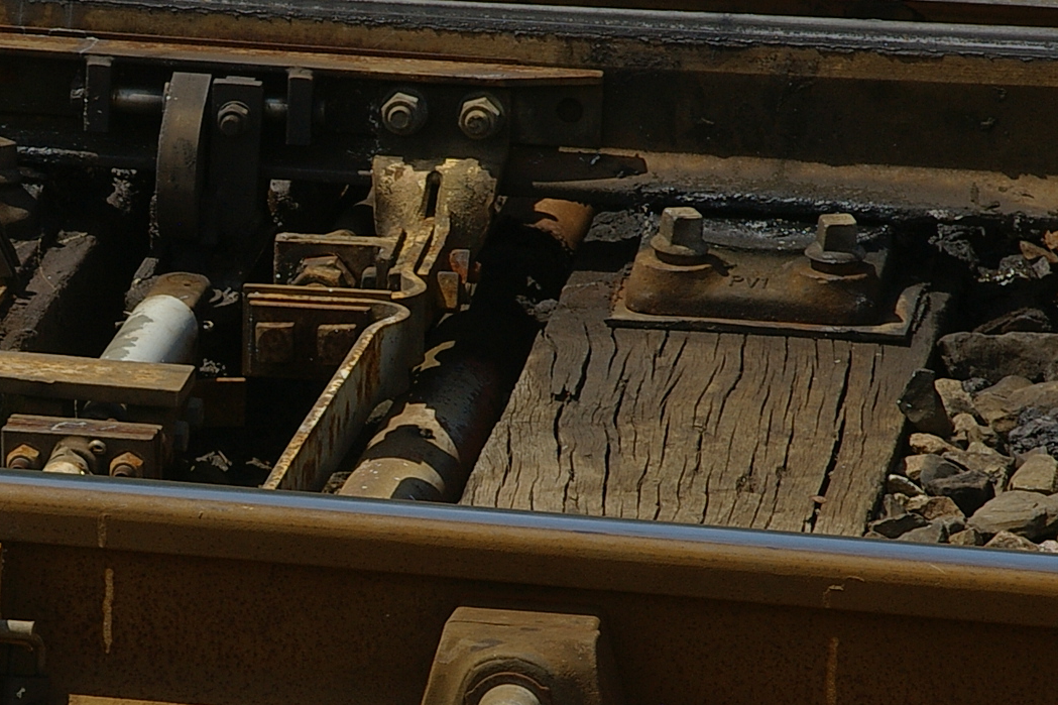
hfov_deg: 6.8
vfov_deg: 4.5
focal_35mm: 302
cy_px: 452
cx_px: 74
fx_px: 8873
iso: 200
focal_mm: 88
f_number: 9.5
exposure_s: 1/350
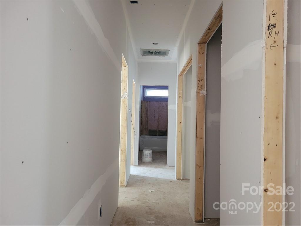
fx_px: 226
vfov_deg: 53.1
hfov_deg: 67.3
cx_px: 150
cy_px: 113
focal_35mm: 26
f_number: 1.8
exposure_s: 1/40
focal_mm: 5.4
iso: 640
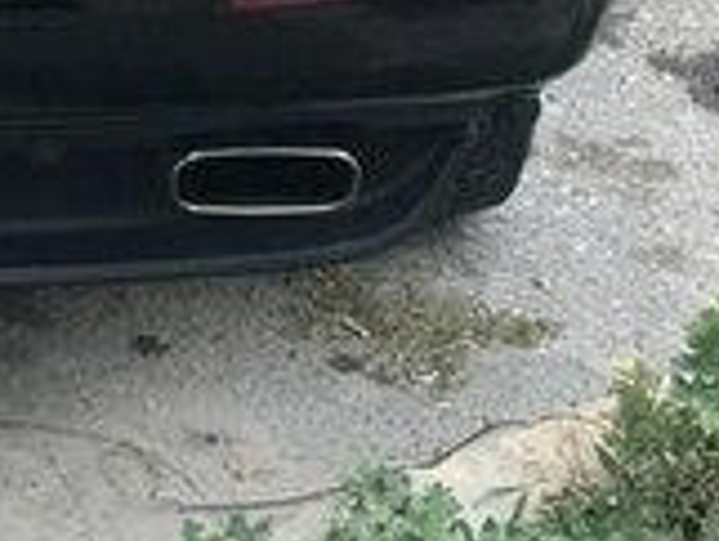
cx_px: -246
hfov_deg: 15.6
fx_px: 2474
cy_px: -539
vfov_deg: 11.3
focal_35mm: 119
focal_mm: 4.15
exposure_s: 1/33
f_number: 2.2
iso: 50
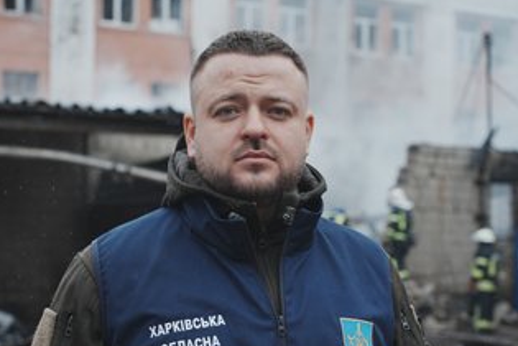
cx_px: 243
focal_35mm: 71
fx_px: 1022
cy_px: 214
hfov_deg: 28.4
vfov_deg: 19.2
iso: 400
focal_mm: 56
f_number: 4.5
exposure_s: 1/640
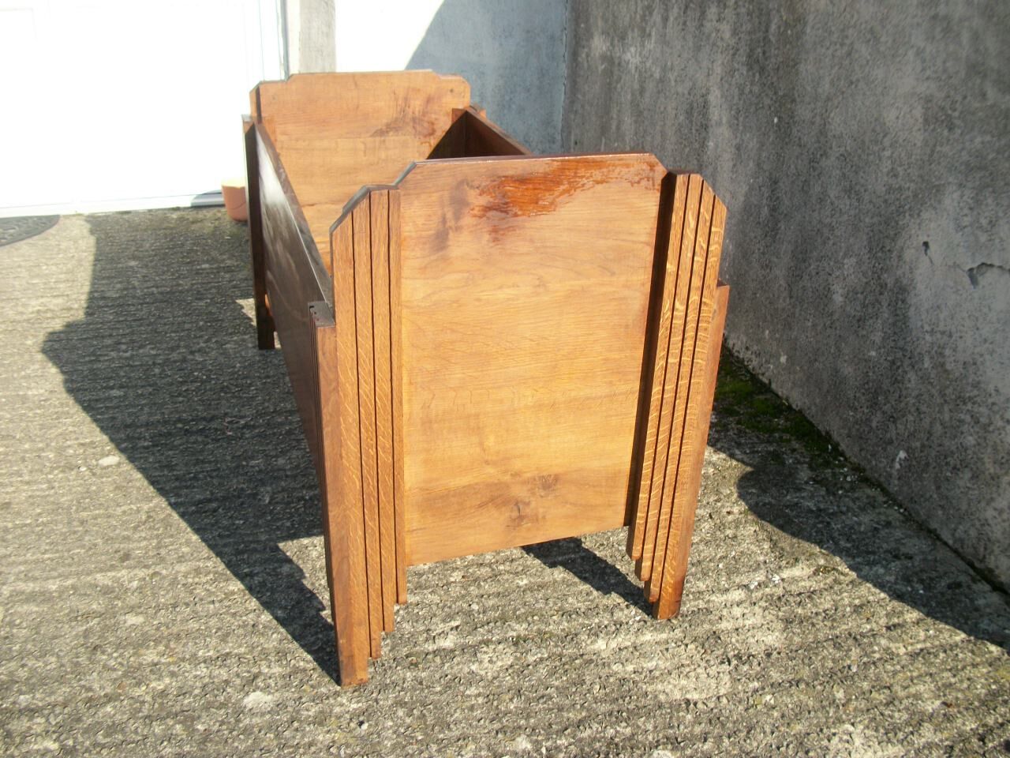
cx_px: 505
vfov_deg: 44.2
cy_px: 379
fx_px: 934
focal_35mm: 32
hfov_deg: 56.8
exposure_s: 1/100
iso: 80
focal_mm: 5.7
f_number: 8.8
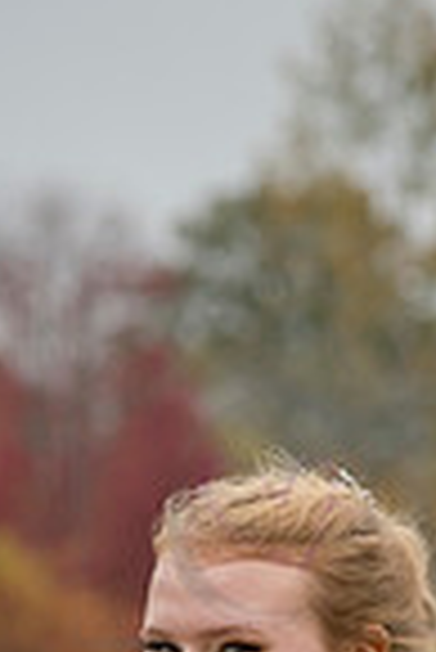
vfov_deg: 4.9
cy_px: 913
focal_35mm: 419
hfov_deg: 3.3
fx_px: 7593
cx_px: 288
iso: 640
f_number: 6.3
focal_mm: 135
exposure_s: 1/400
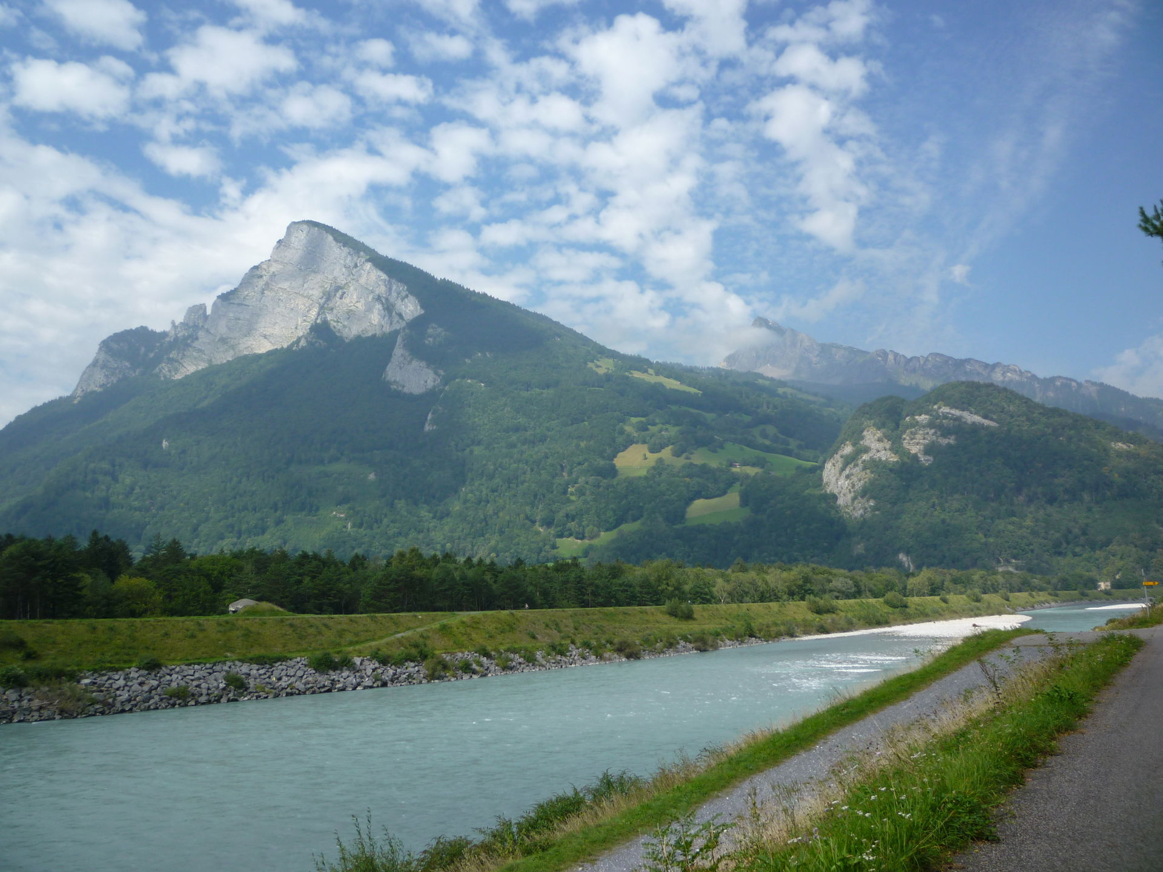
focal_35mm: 29
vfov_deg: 48.2
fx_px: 974
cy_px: 436
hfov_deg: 61.7
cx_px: 582
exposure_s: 1/500
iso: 80
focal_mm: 5.2
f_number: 4
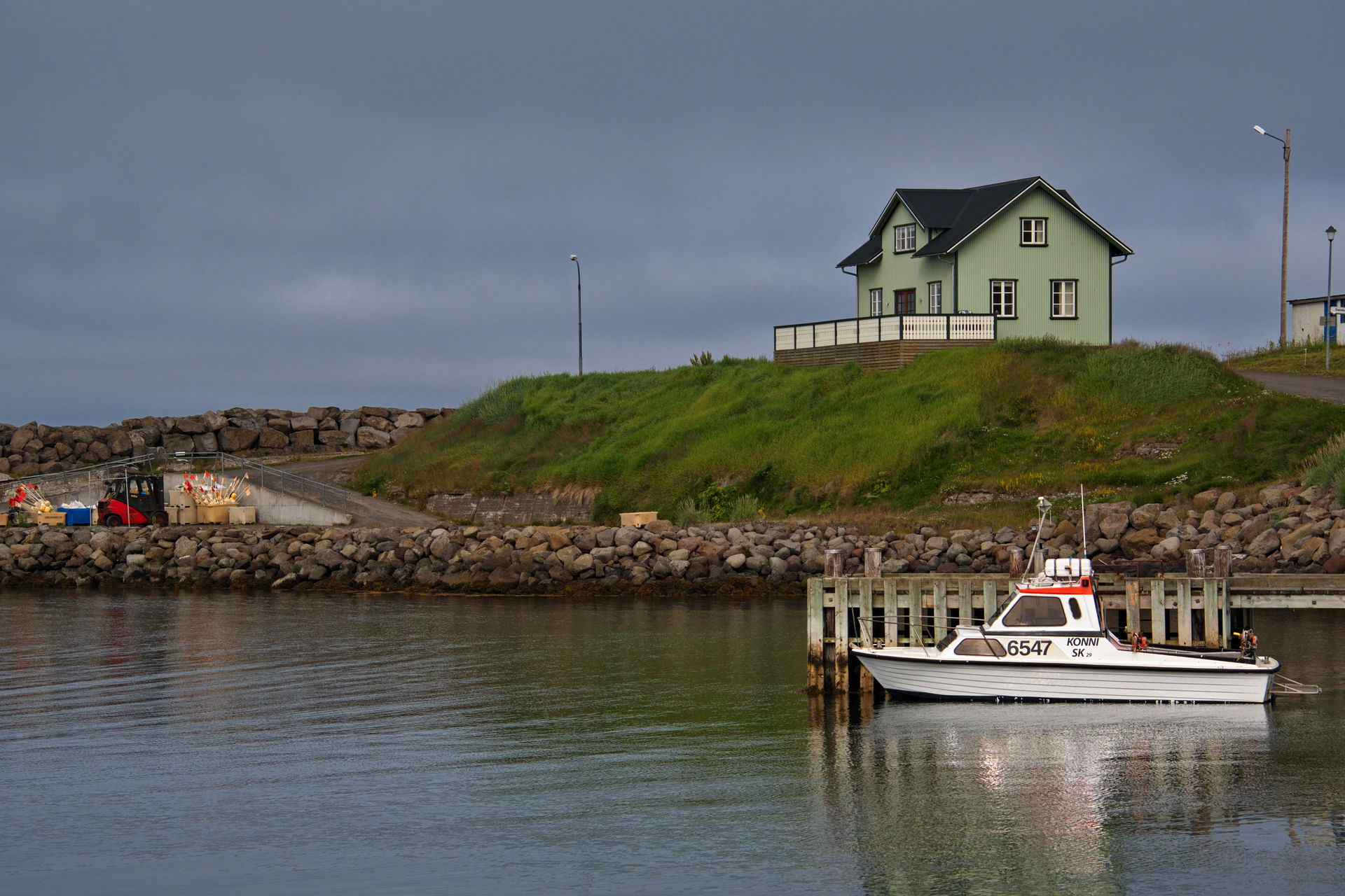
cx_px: 672
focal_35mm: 120
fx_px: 4483
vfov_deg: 11.4
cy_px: 448
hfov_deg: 17.1
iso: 200
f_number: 7.1
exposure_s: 1/1600
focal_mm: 80
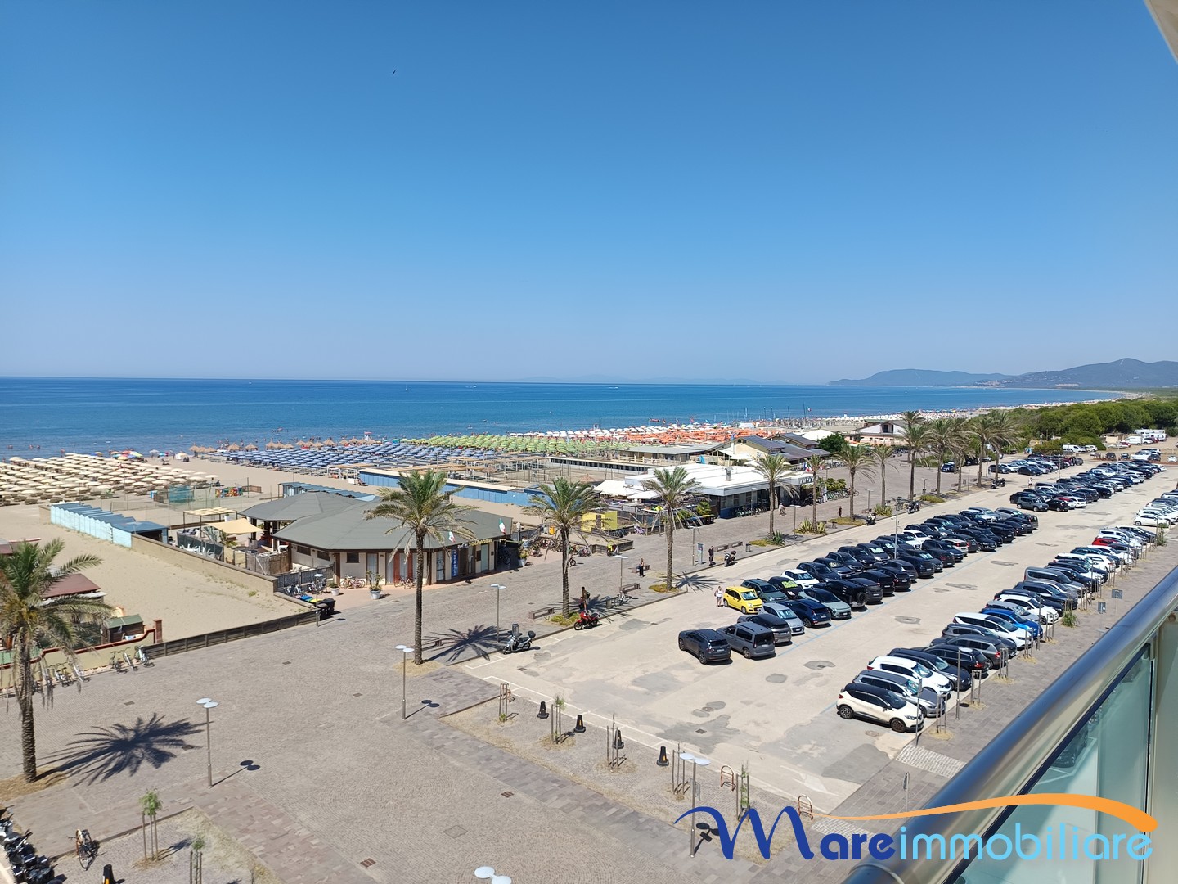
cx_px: 589
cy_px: 442
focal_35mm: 24
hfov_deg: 71.6
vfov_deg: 56.8
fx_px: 817
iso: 50
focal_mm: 5.31
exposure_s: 1/639
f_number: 1.7
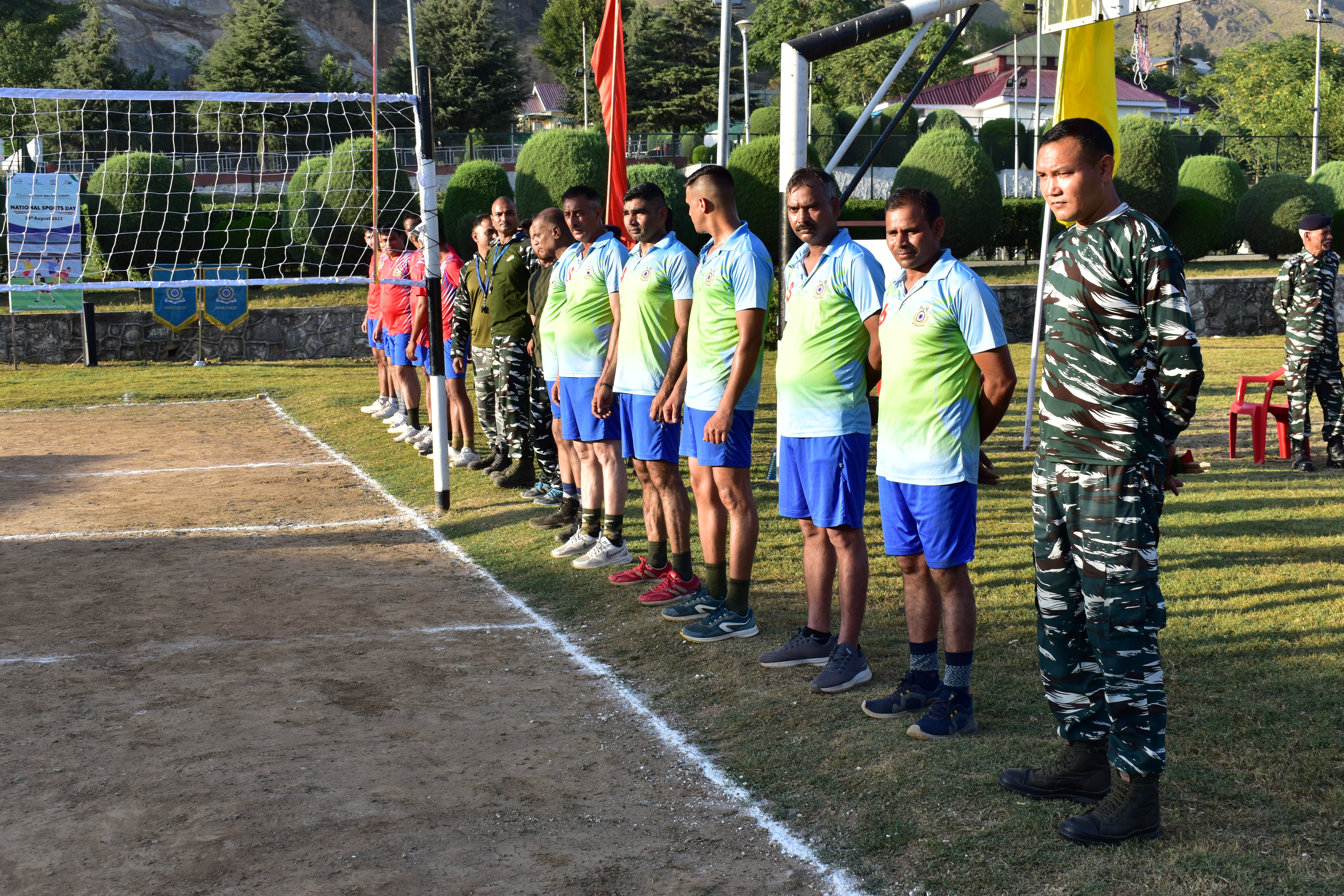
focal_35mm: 45
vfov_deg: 29.9
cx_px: 672
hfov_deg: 43.6
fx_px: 1680
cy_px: 448
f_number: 10
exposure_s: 1/160
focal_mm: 30
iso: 220
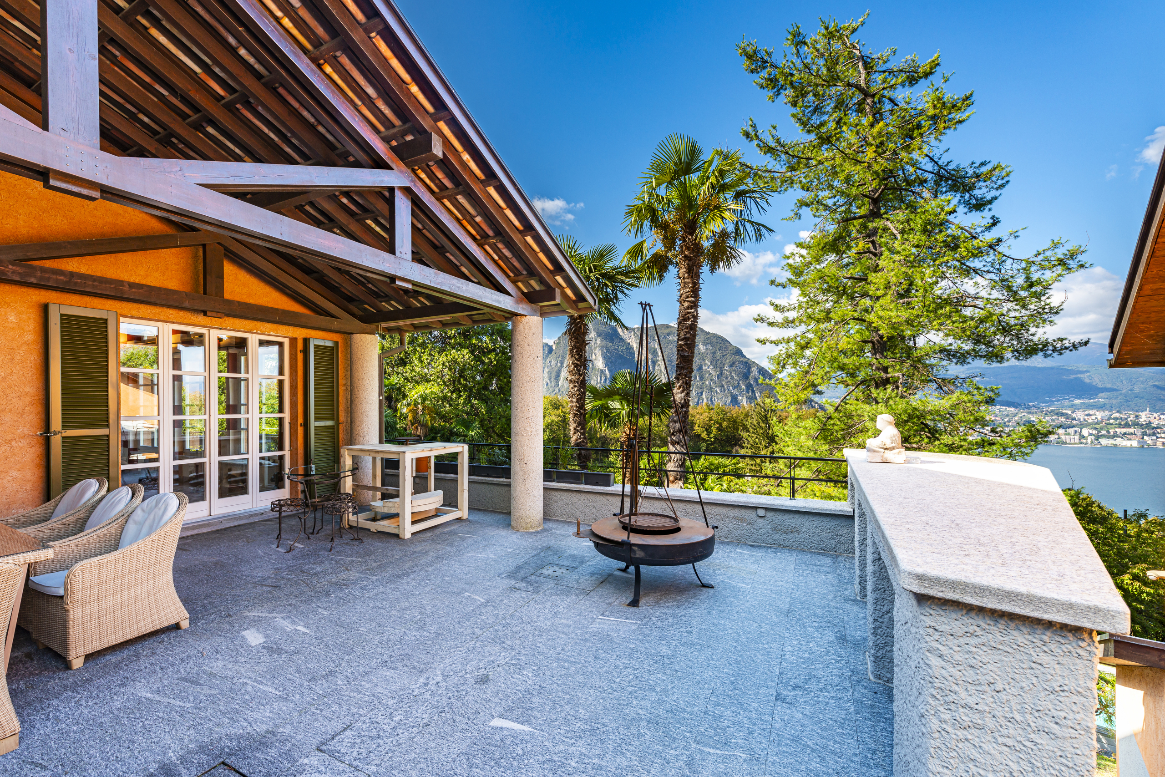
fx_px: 453
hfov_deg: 104.3
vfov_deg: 81.2
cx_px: 582
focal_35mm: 14
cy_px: 388
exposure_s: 1/30
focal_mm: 14
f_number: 9
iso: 100
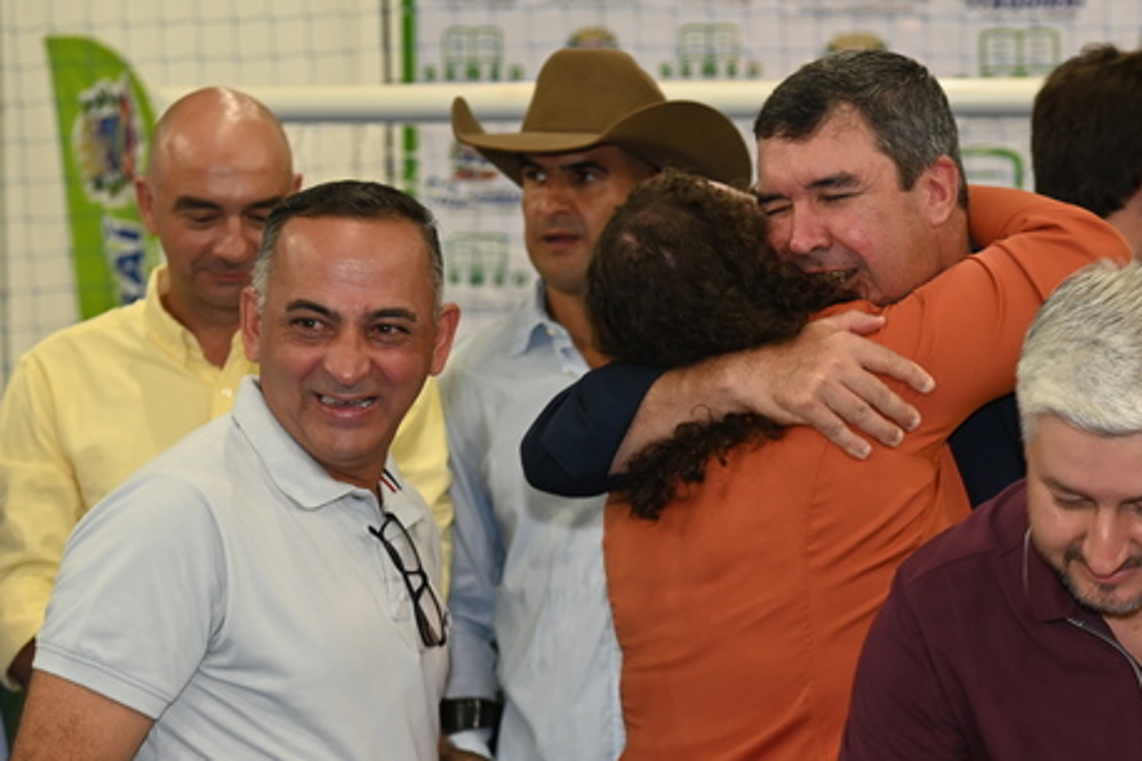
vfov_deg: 11.9
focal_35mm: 114
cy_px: 645
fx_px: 3615
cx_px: 918
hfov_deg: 17.8
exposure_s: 1/60
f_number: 4
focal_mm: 58
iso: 450
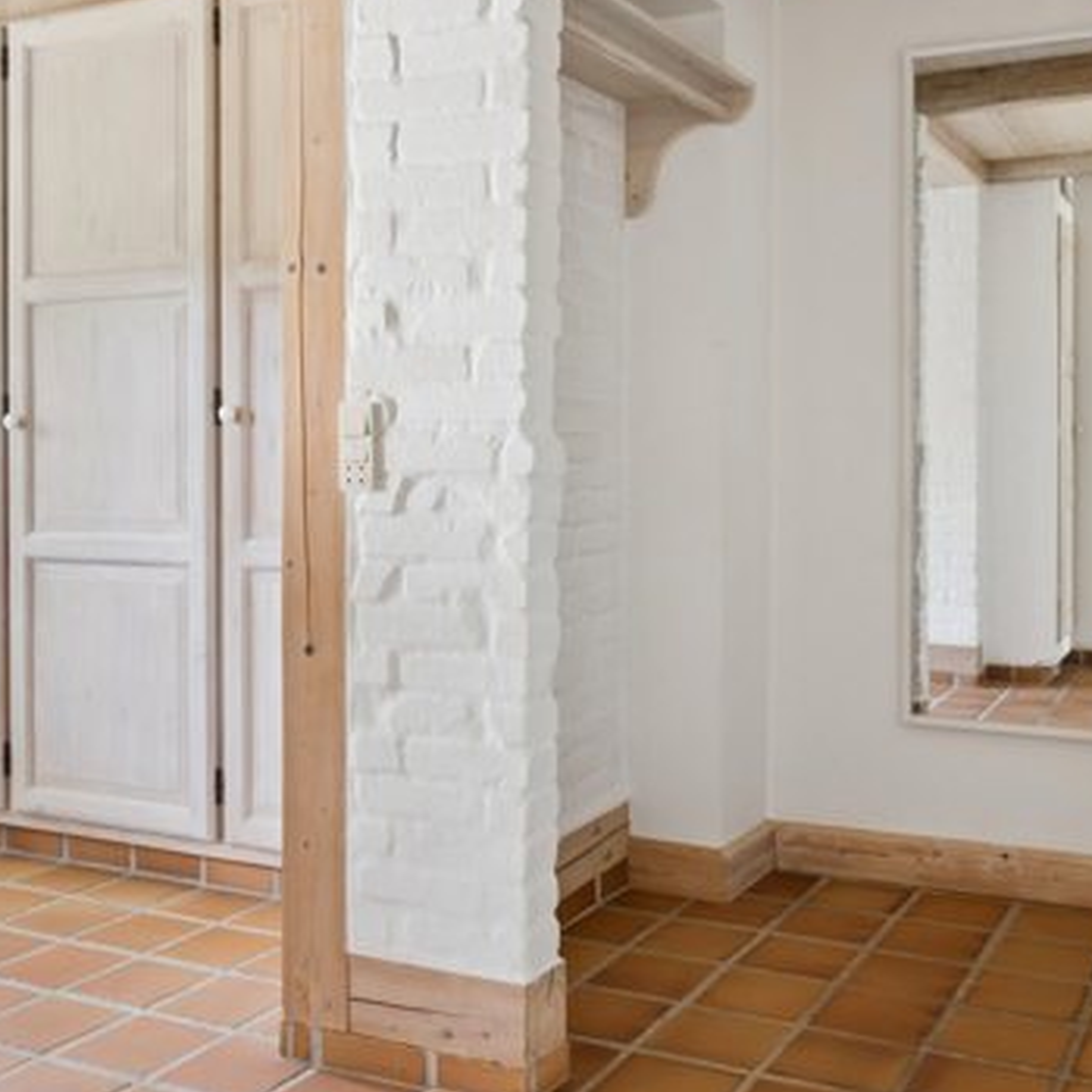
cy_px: 490
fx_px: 1392
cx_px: 582
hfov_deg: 42.8
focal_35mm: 39
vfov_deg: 42.8
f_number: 6.3
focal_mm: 20
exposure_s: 1/6
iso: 400
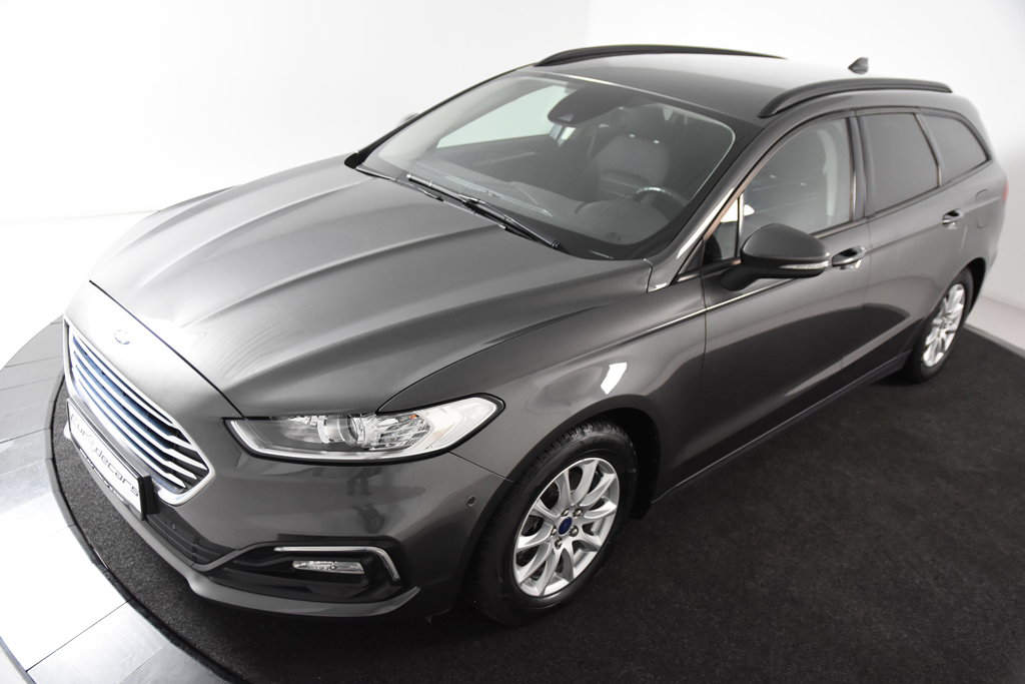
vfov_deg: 43.6
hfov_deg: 61.9
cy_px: 342
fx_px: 854
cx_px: 512
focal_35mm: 30
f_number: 3.5
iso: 1600
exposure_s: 1/50
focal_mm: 20
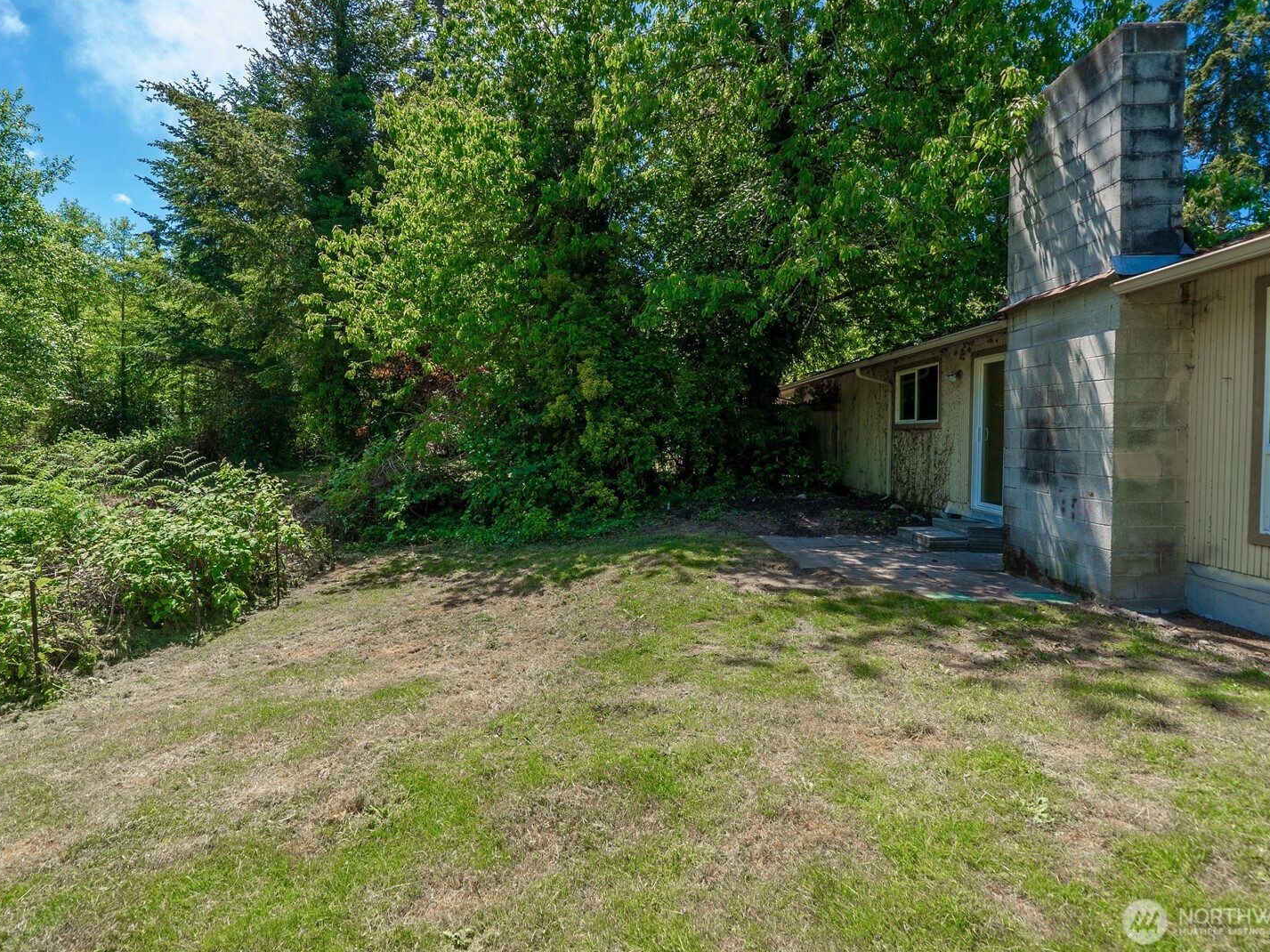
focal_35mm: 16
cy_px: 452
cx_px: 585
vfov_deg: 78.0
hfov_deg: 94.3
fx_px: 587
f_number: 7.1
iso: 80
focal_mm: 14
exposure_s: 1/60
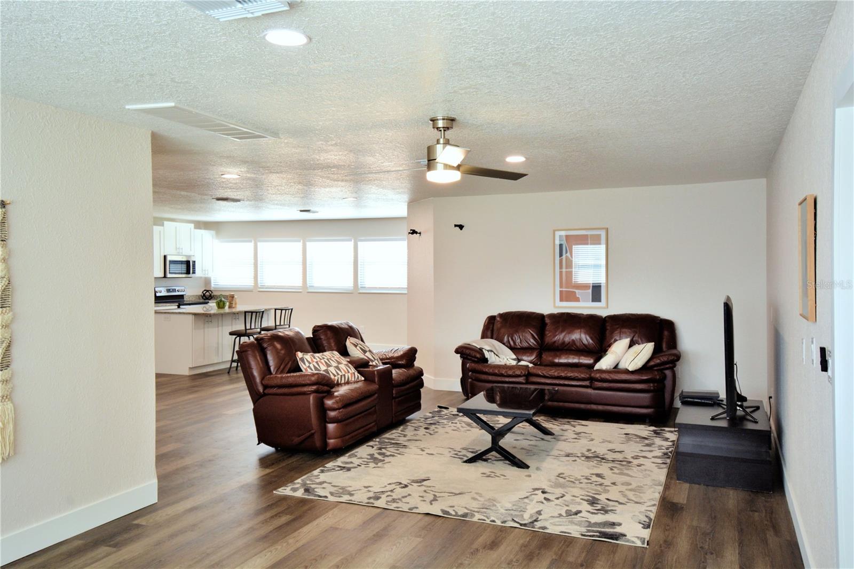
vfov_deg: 43.6
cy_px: 284
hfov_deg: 61.9
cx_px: 427
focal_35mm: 30
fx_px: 711
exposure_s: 1/25
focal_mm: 20
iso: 400
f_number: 5.6
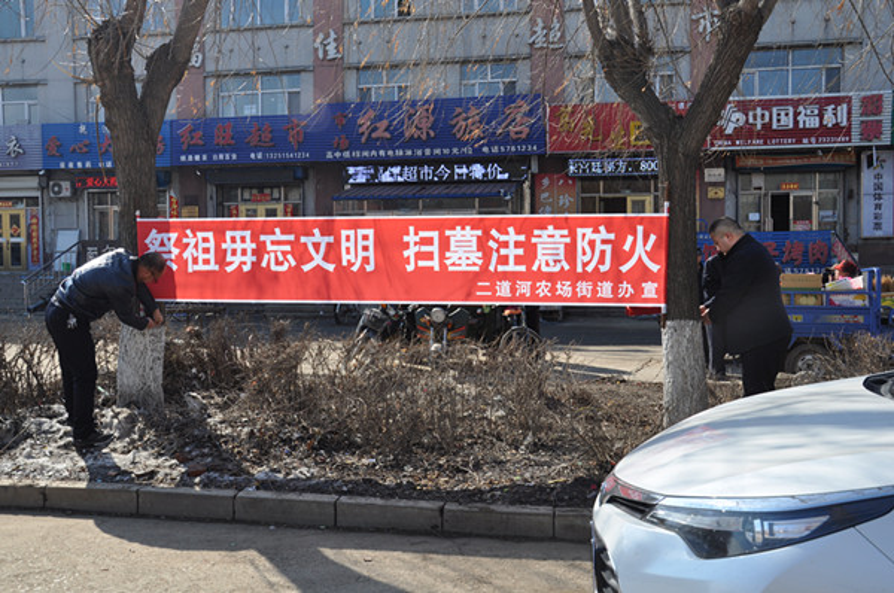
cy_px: 296
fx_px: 818
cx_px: 447
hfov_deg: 57.3
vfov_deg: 39.8
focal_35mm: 33
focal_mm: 22
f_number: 9
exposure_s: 1/320
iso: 200
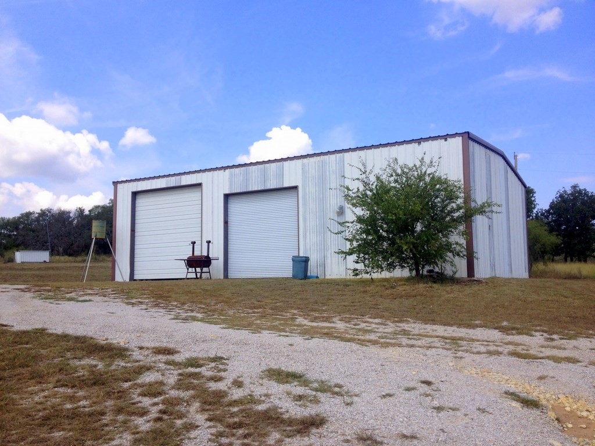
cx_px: 298
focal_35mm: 35
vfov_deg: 40.7
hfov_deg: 52.6
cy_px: 223
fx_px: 602
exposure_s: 1/1534
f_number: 2.4
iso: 50
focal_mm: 4.28
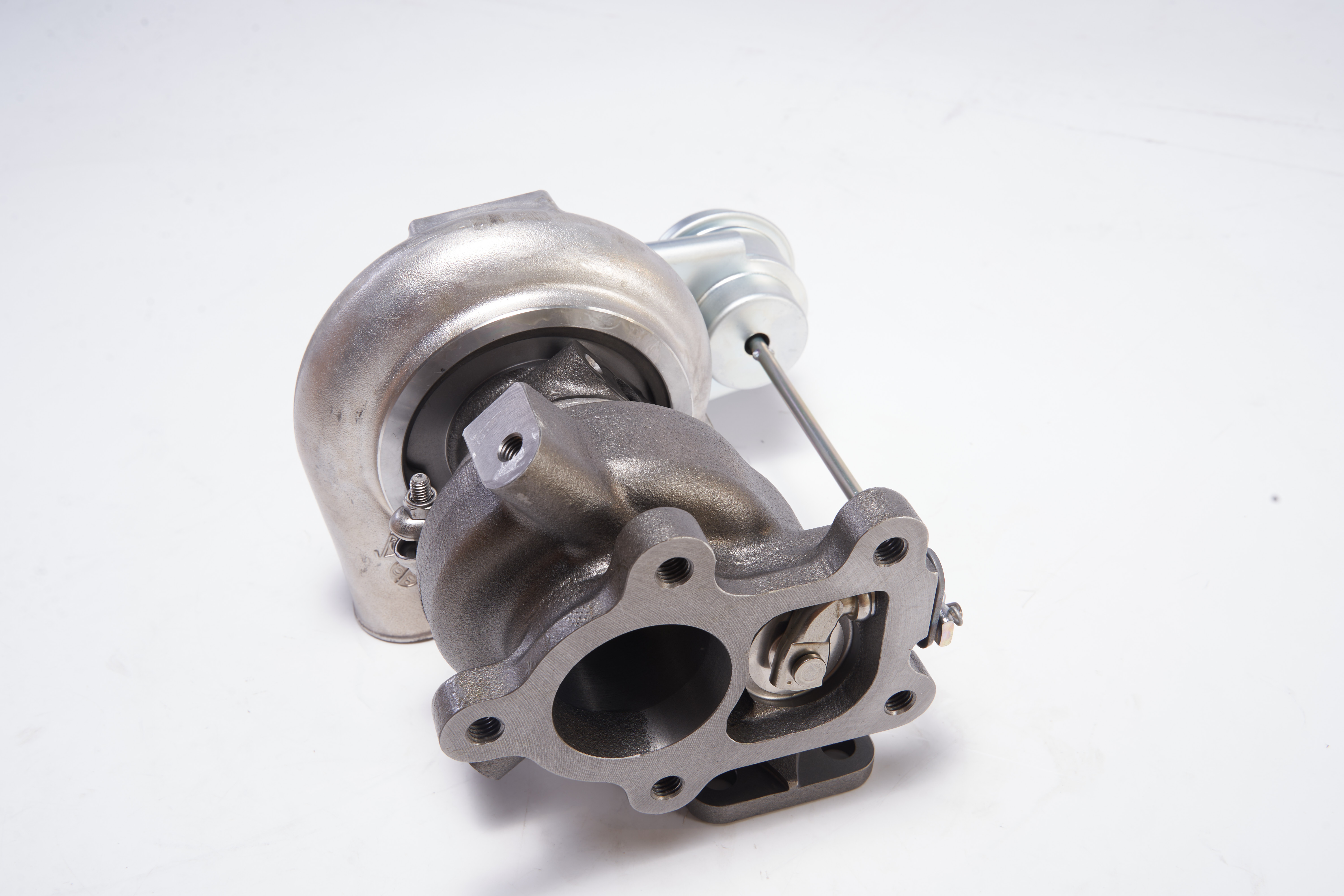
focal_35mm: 38
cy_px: 448
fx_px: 1419
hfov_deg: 50.7
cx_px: 672
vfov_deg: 35.1
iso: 80
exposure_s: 1/100
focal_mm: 38
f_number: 14
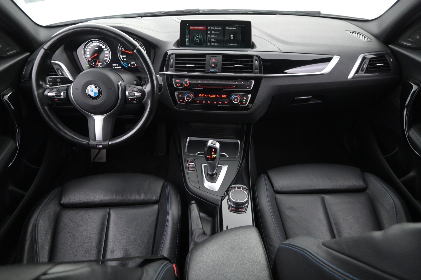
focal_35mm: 24
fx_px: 281
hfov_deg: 73.7
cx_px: 210
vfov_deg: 53.1
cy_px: 140
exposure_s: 1/25
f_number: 3.5
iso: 2500
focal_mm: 16
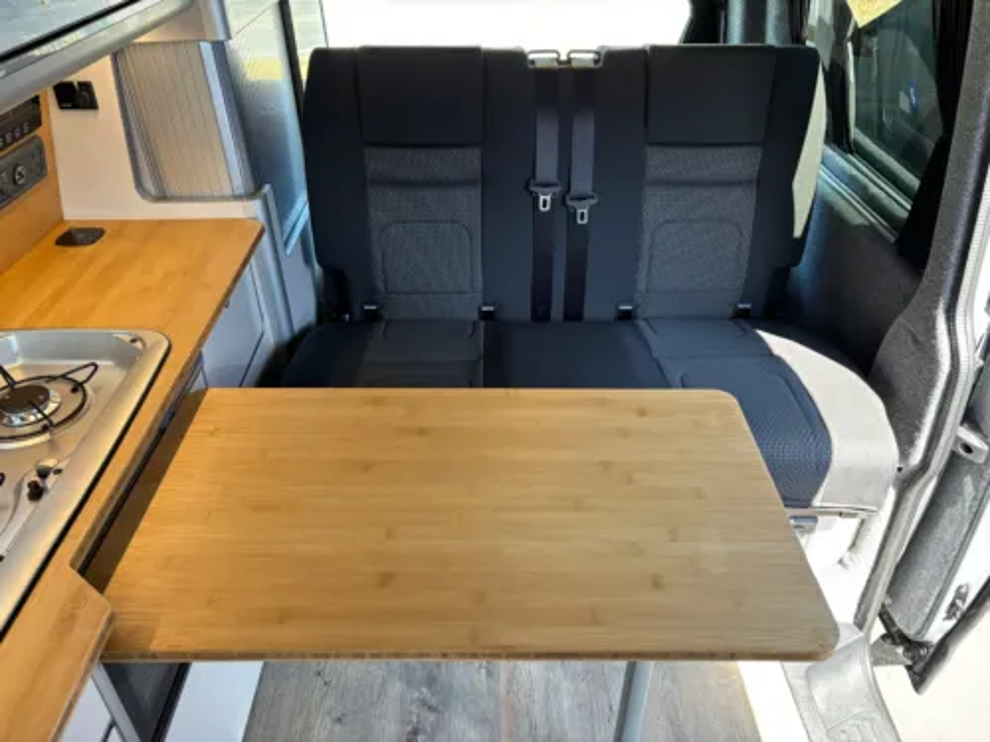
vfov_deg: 53.1
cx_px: 495
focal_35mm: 26
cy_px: 371
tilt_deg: -35.0
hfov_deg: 67.3
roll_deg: +0.3
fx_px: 744
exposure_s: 1/121
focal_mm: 5.96
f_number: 1.6
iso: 100
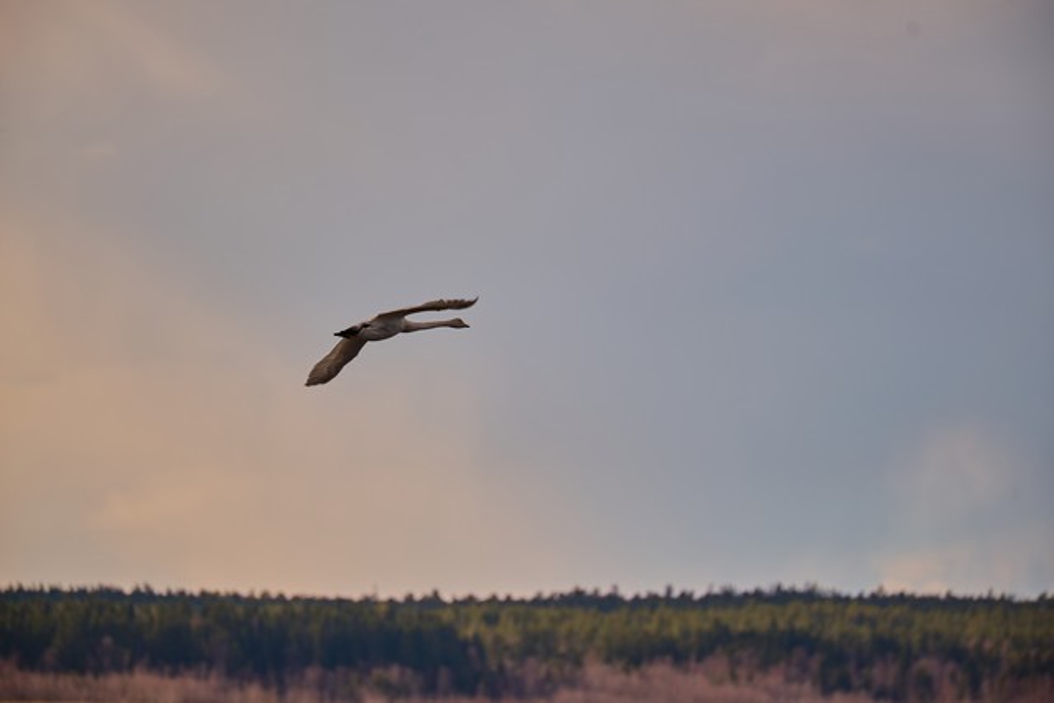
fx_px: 14641
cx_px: 527
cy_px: 352
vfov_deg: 2.8
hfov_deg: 4.1
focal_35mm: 500
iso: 100
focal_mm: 500
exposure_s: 1/500
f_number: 7.1
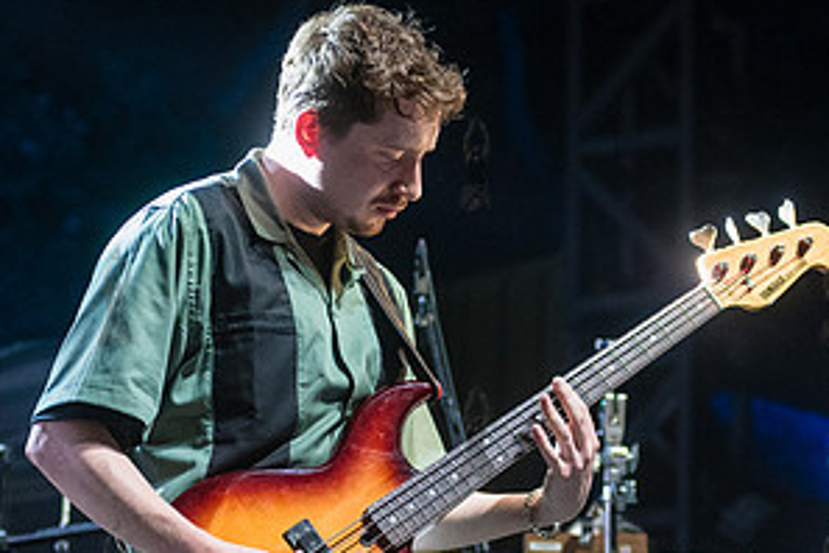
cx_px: 475
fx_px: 3592
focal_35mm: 156
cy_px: 432
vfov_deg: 8.8
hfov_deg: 13.2
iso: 4000
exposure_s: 1/500
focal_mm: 80
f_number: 3.5
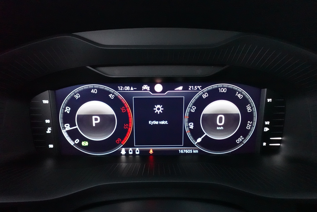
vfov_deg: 61.9
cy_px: 106
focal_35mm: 20
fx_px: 176
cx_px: 158
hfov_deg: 84.0
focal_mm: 7.6
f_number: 2
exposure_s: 1/40
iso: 6400
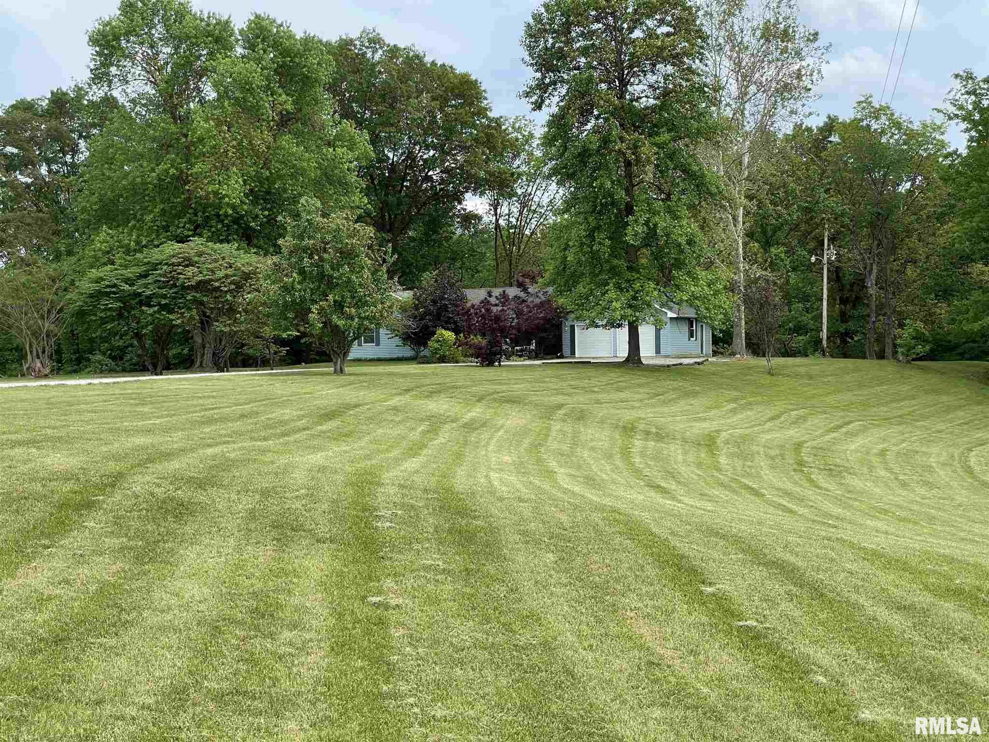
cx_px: 494
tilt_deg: -0.3
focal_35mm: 52
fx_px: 1486
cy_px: 371
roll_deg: +1.2
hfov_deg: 36.8
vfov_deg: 28.0
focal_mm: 6
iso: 25
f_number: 2
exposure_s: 1/716
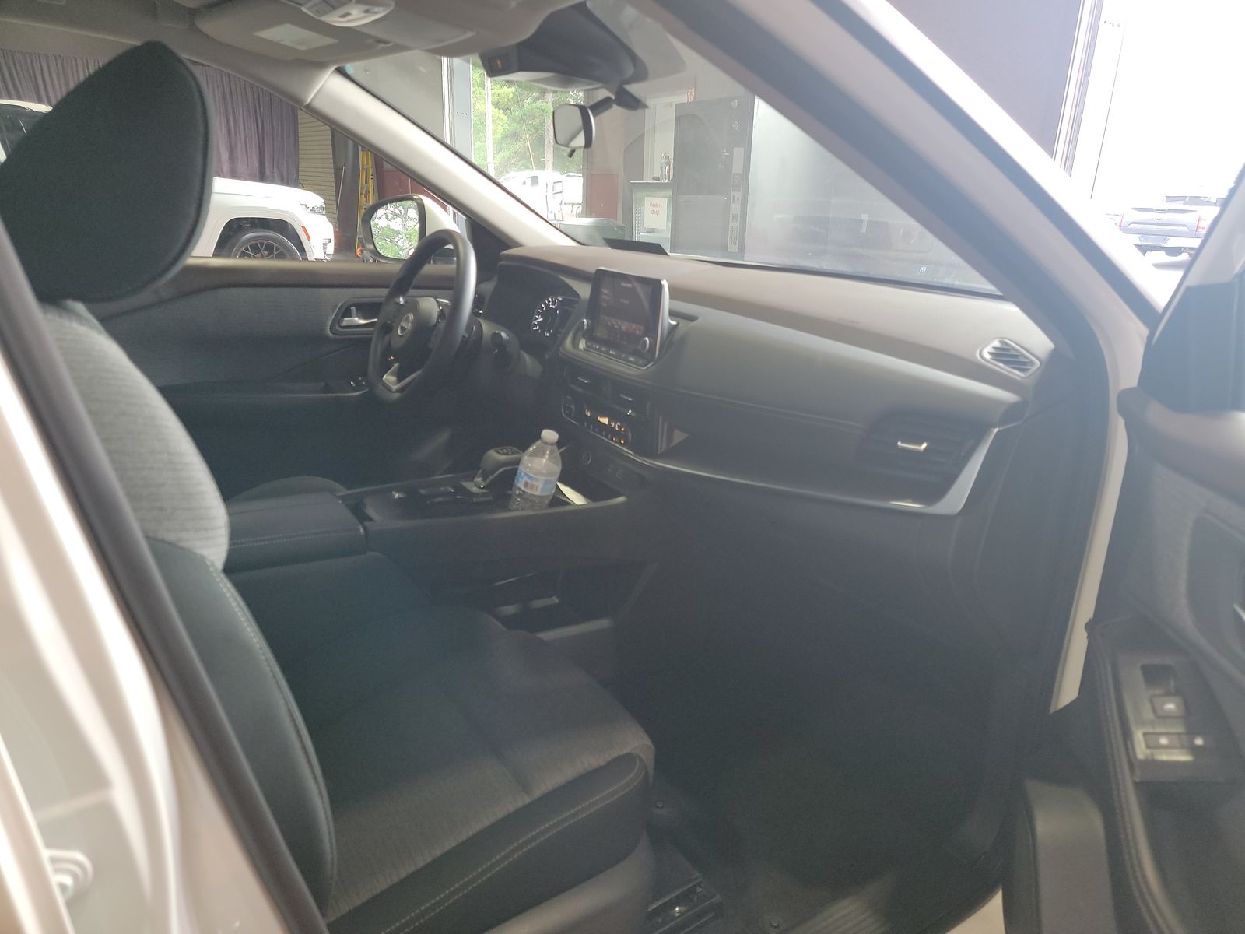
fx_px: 863
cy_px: 467
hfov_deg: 71.6
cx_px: 622
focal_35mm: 24
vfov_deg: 56.8
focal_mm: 6.7
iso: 241
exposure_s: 1/59
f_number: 1.8
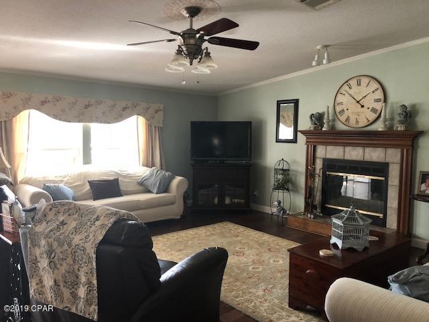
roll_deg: -0.7
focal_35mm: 28
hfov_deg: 63.4
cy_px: 161
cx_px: 214
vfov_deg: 49.7
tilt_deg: -5.5
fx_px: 347
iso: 50
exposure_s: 1/15
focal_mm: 3.99
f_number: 1.8
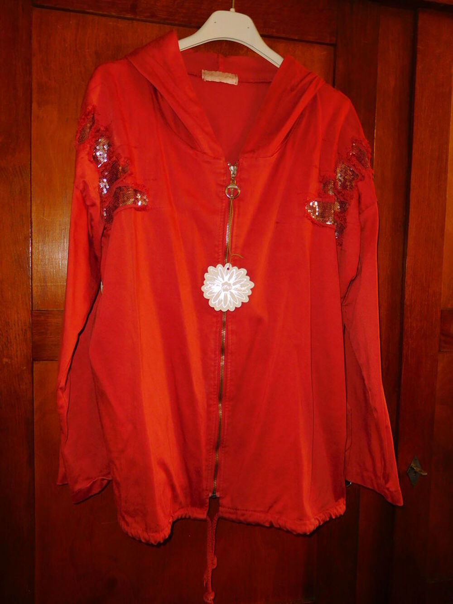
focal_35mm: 25
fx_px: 436
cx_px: 226
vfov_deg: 69.4
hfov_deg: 54.9
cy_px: 302
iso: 200
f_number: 3.4
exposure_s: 1/30
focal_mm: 4.5
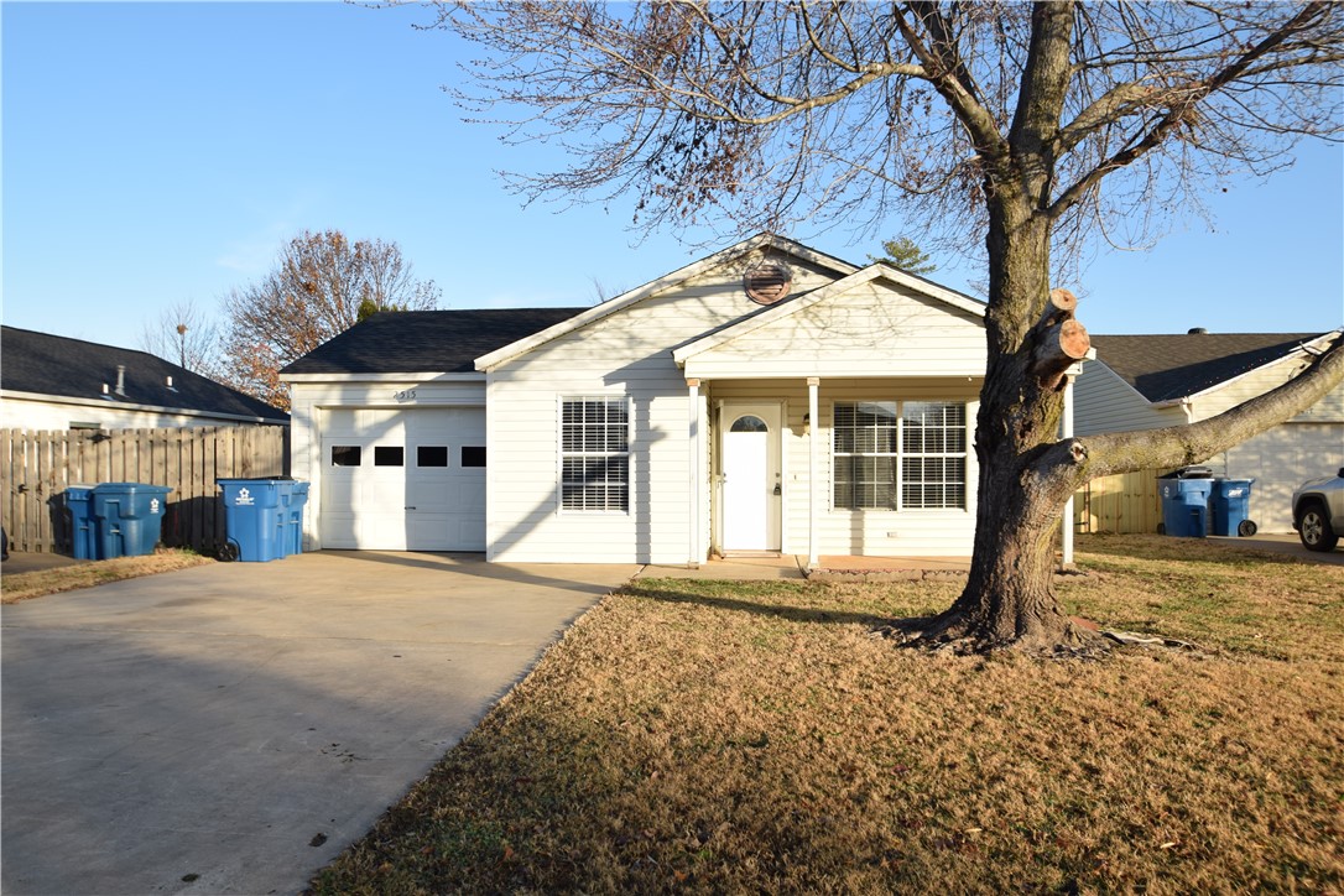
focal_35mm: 24
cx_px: 672
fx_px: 896
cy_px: 448
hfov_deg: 73.7
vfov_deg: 53.1
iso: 100
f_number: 8
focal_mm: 16
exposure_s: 1/200
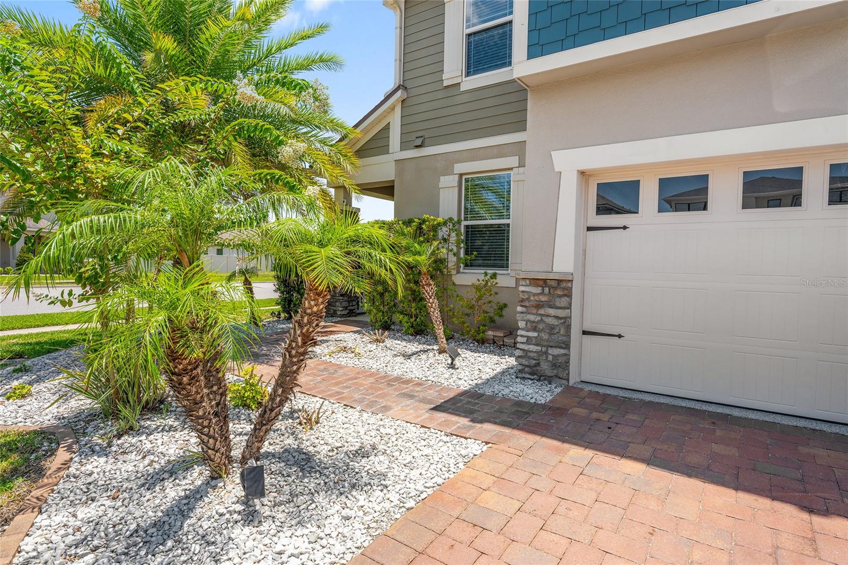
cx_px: 424
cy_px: 282
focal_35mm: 19
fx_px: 447
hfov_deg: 86.9
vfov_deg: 64.5
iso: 160
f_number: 7.1
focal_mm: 19
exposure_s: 1/320
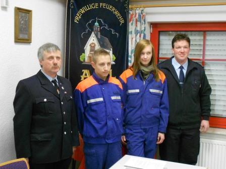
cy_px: 84
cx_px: 113
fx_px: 189
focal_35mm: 29
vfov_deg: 48.2
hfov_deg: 61.7
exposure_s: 1/20
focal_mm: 5.1
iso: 400
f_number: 3.4
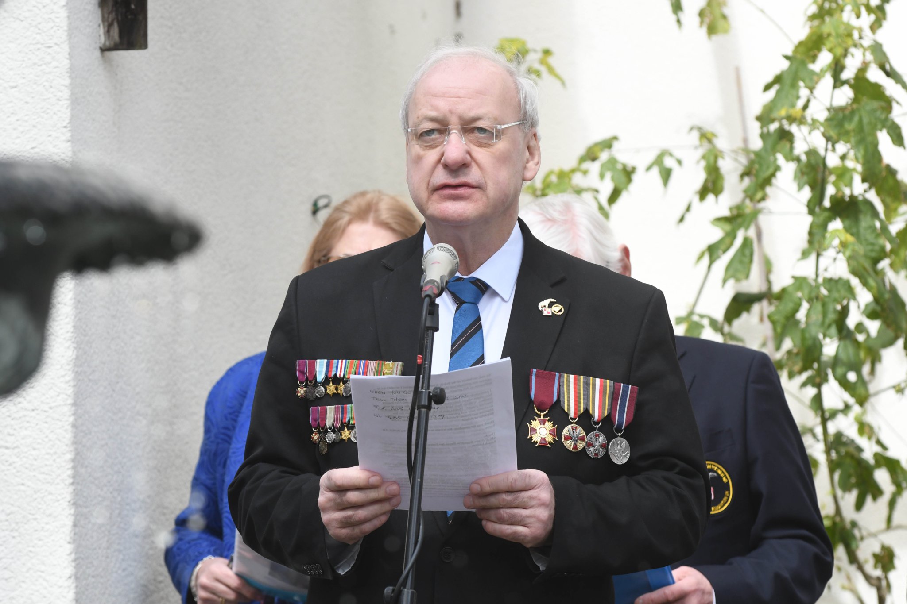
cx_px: 454
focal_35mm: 240
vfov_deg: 5.7
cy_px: 302
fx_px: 6046
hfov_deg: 8.6
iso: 800
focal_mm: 160
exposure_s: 1/1000
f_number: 5
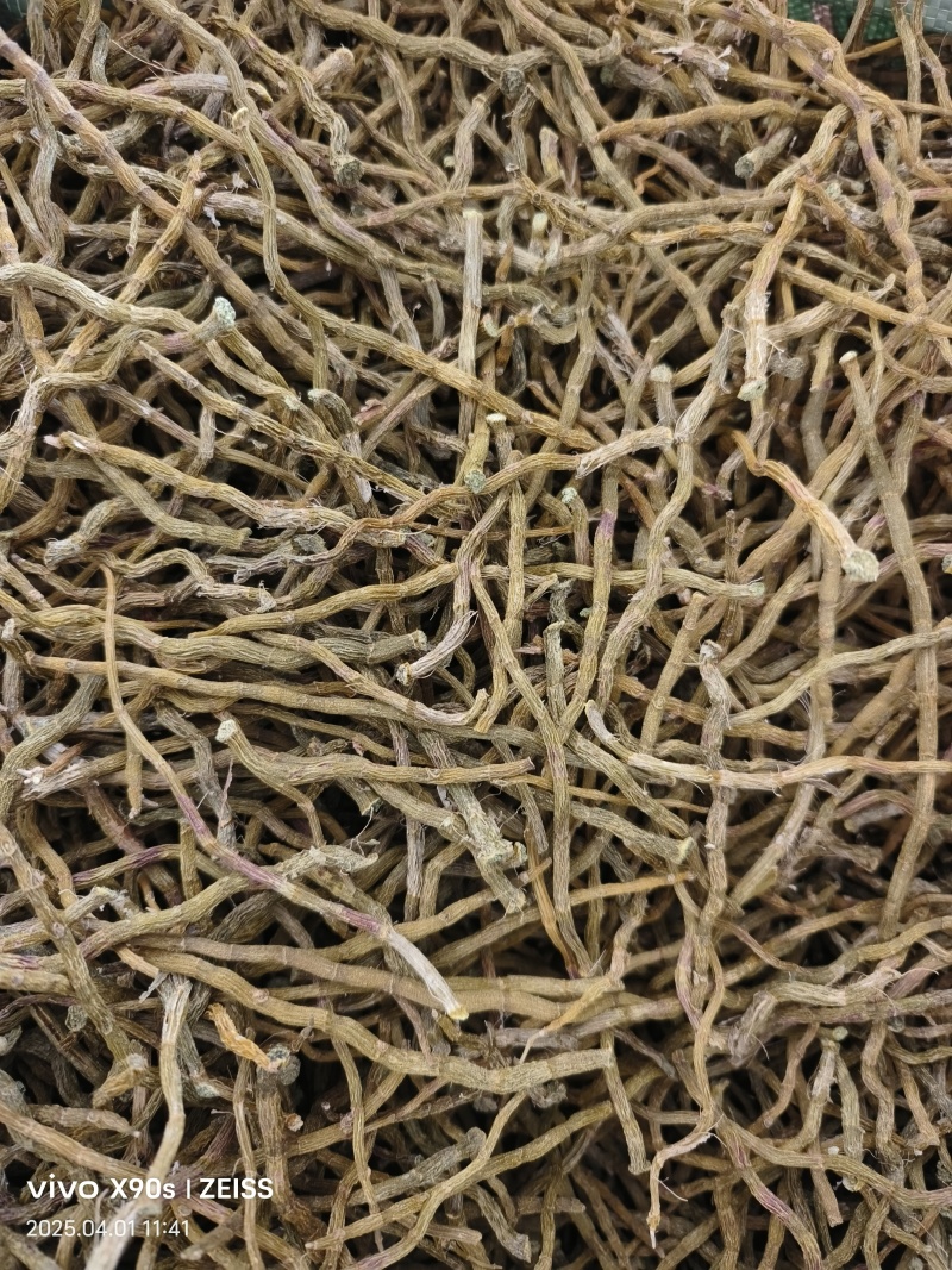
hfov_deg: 58.9
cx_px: 476
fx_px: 844
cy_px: 635
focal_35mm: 23
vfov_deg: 73.9
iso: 1246
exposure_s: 1/50
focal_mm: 5.5
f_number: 1.75
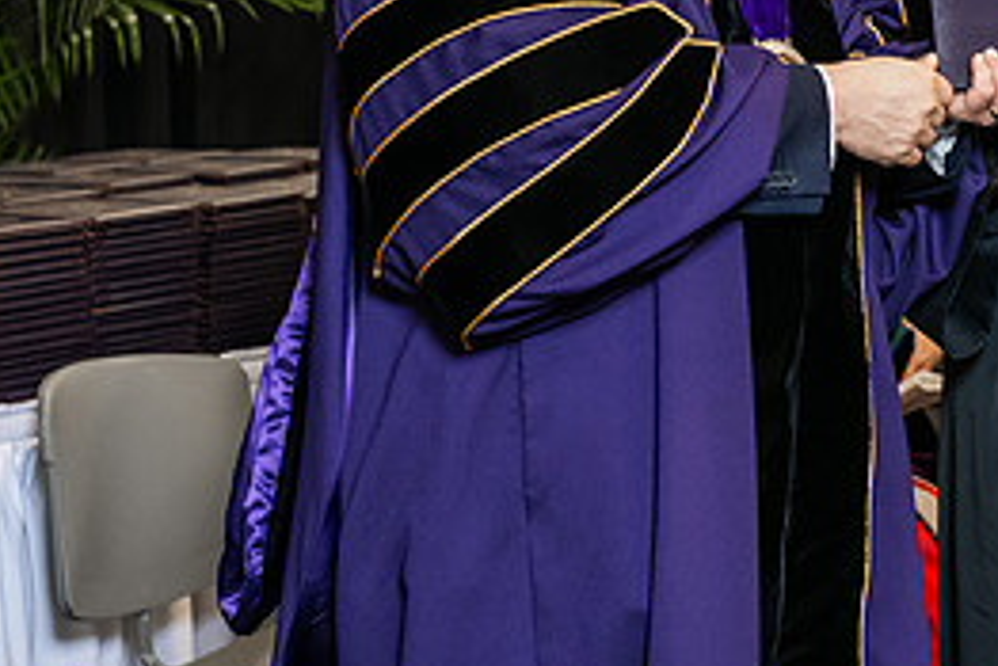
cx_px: 819
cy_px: -32
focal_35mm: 155
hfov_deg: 13.2
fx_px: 4299
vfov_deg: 8.8
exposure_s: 1/200
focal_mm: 70
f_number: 5
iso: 2500
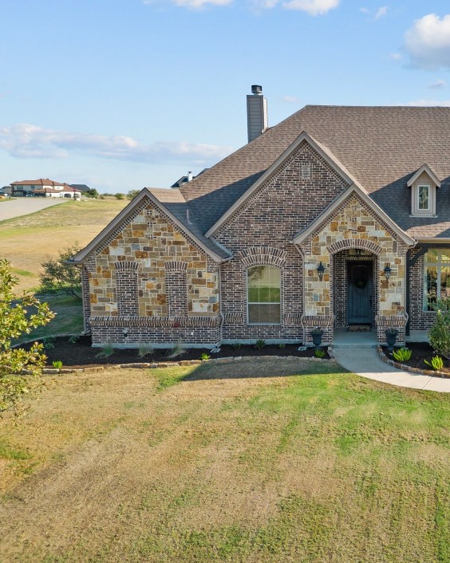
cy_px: 266
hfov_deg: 40.0
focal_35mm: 34
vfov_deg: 52.8
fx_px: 567
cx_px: 408
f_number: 1.7
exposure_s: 1/1600
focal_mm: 6.72
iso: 150
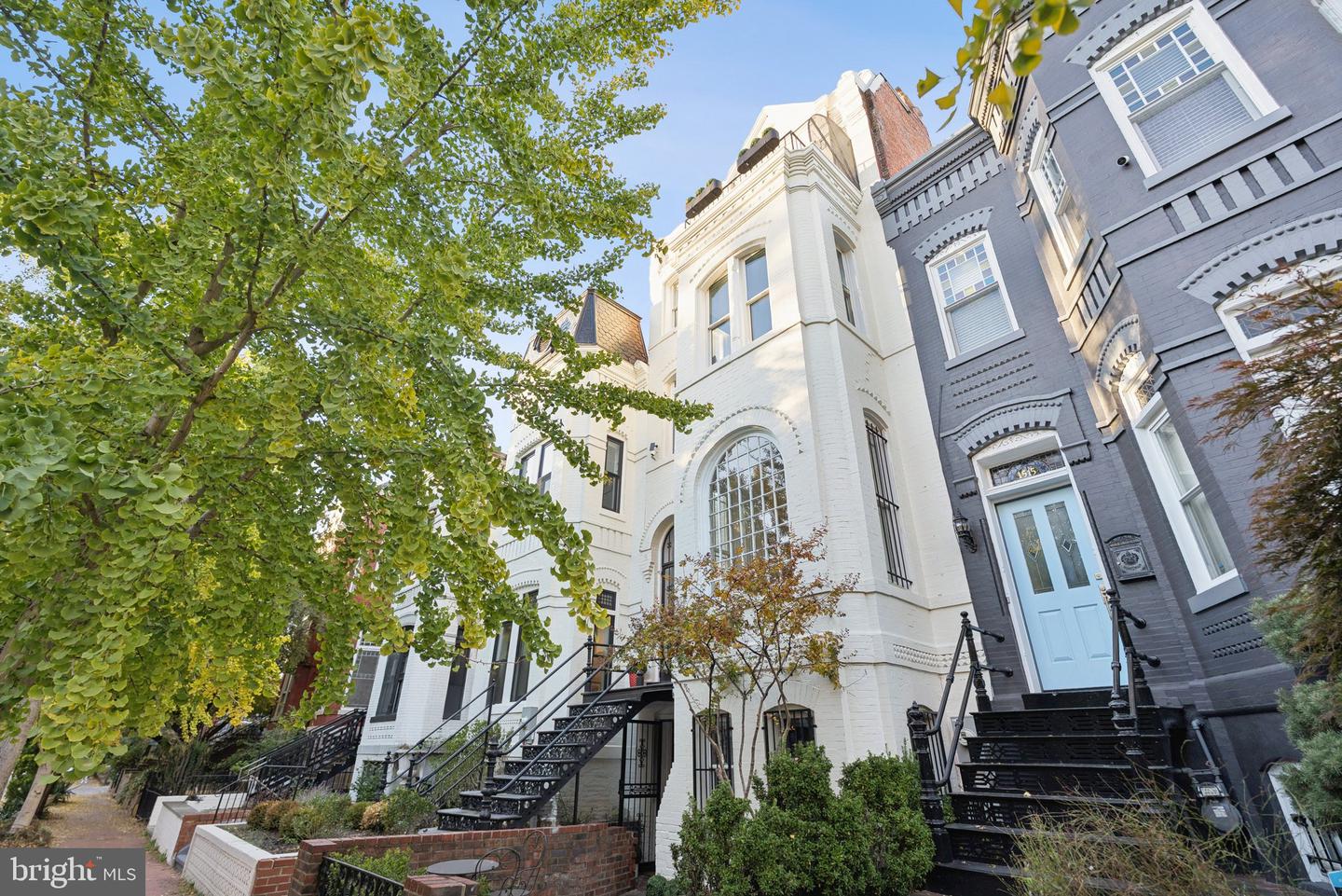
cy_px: 448
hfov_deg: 95.0
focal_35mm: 16
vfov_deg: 72.1
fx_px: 615
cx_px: 671
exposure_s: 1/60
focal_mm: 16.5
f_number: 4
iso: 80
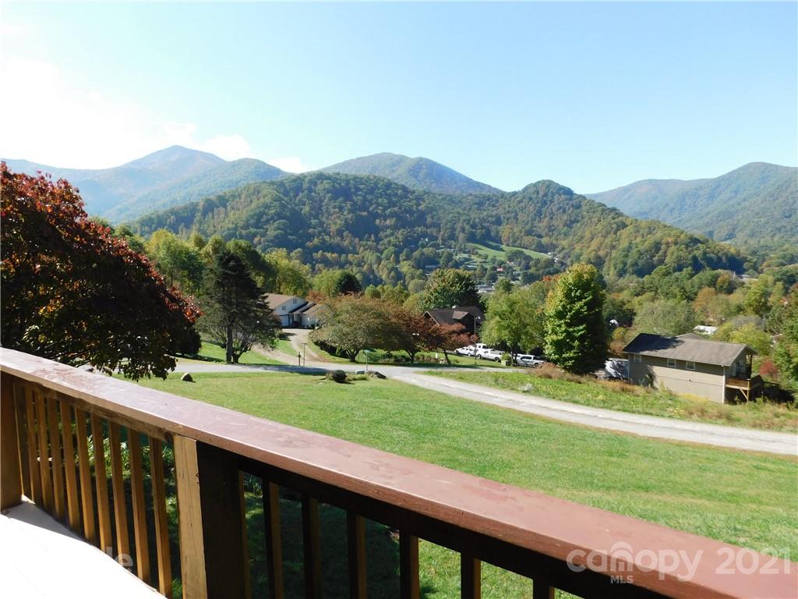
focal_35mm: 23
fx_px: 530
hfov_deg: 73.9
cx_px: 399
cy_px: 300
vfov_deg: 58.9
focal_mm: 4
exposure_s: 1/800
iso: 125
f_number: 3
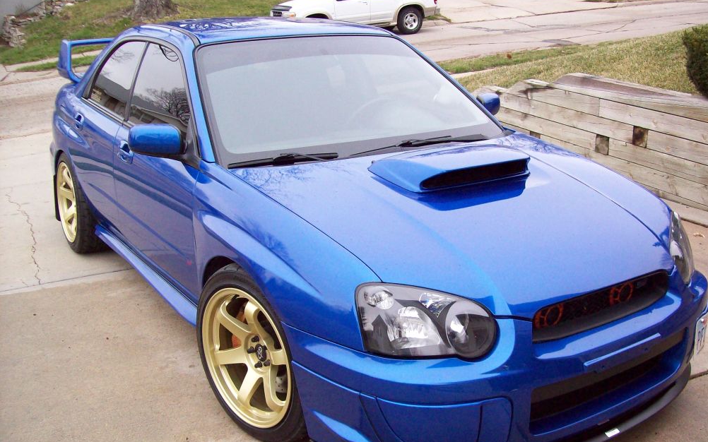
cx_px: 361
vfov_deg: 32.7
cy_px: 253
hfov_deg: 50.4
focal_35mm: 39
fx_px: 752
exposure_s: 1/103
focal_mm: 6
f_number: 2.7
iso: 200
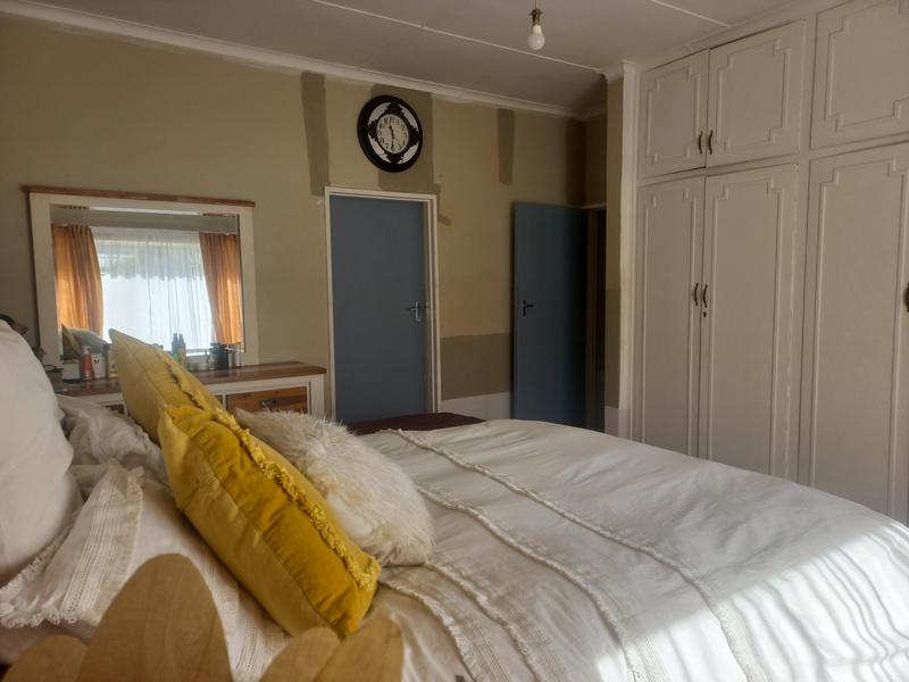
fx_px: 656
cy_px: 341
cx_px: 454
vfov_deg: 54.9
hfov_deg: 69.4
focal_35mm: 25
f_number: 1.8
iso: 25
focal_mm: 4.6
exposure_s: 1/100
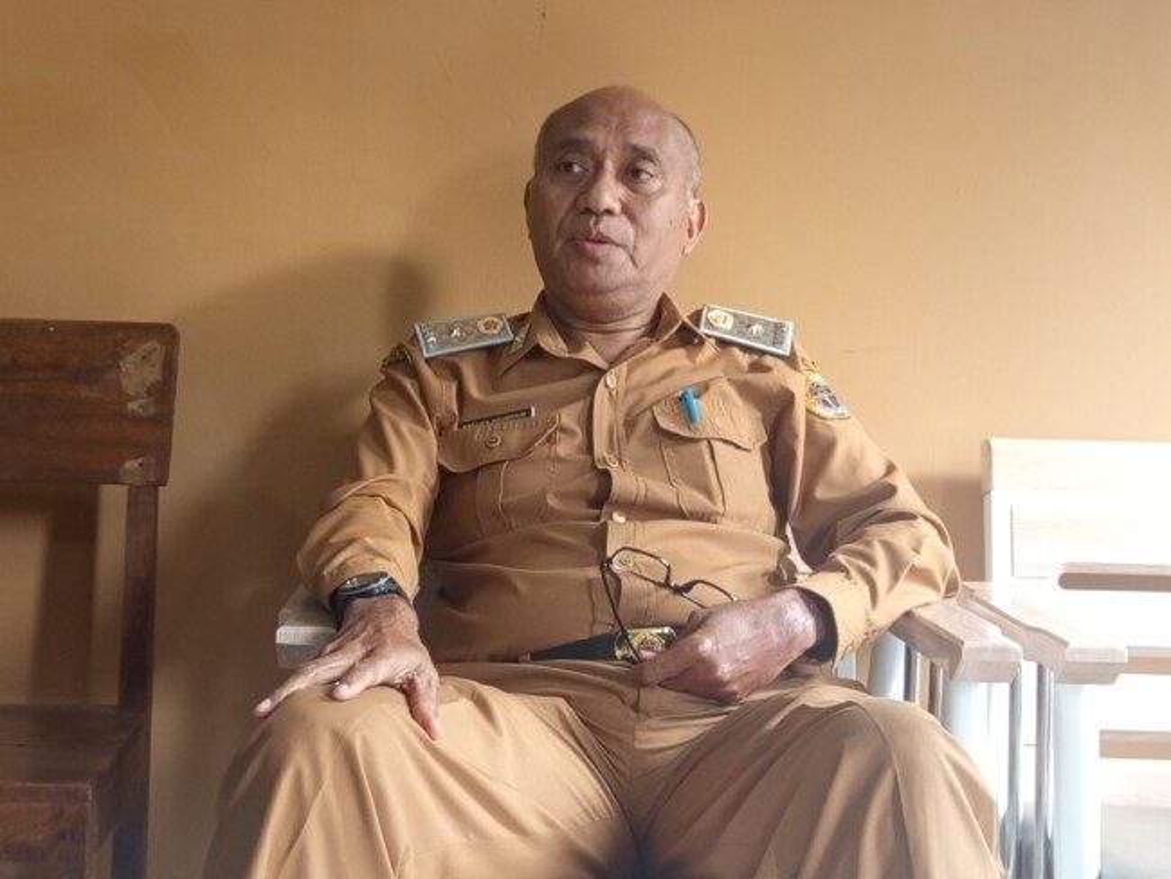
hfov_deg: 31.2
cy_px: 440
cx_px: 586
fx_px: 2098
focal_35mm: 62
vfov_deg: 23.7
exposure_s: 1/50
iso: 380
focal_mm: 5.24
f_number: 1.7
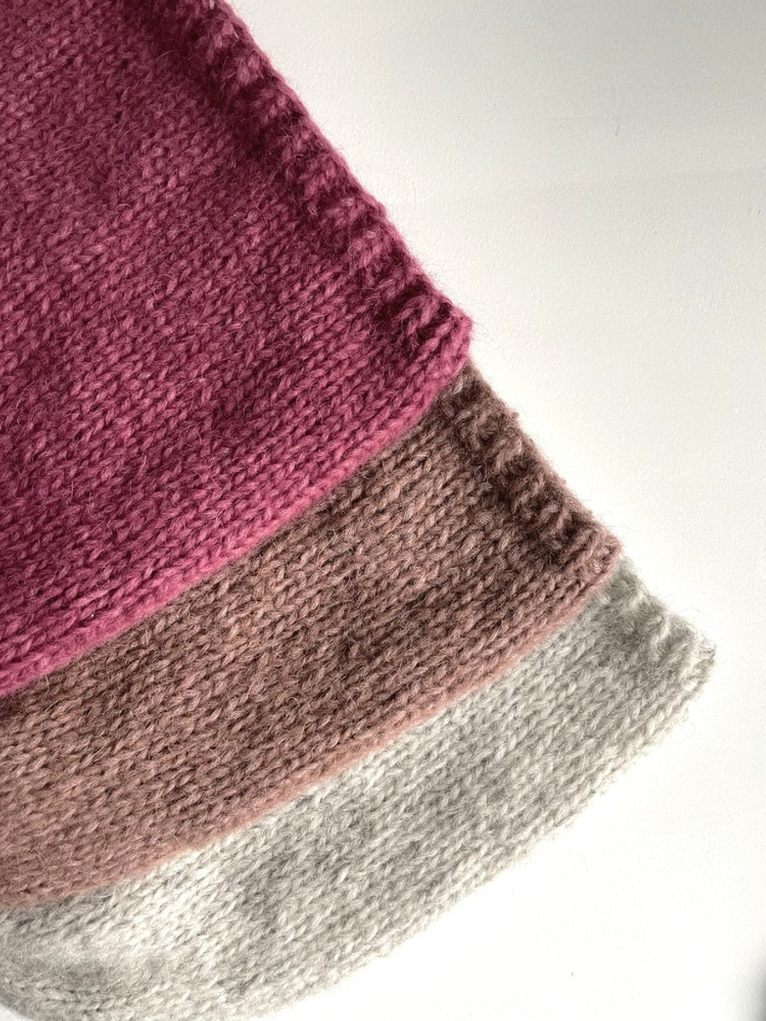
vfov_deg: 67.3
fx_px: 767
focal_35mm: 26
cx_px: 383
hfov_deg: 53.1
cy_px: 510
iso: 125
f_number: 1.6
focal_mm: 4.2
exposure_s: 1/52
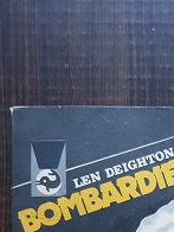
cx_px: 237
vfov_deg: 24.4
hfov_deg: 18.7
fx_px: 483
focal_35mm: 72
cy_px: 283
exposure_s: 1/11
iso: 200
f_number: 1.7
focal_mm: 4.3
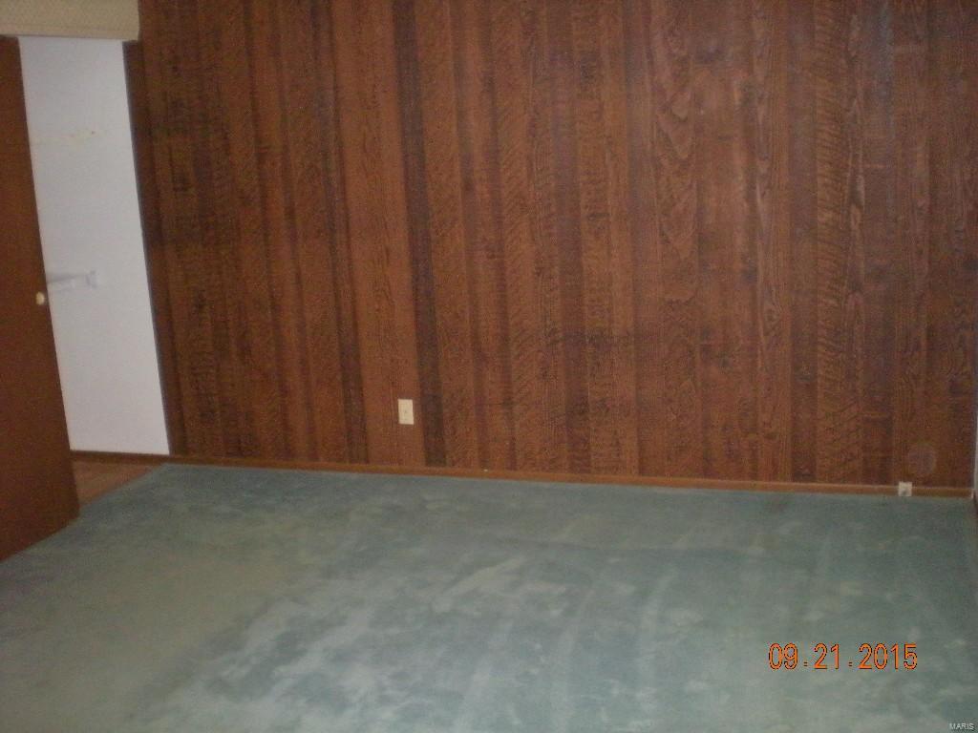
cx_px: 489
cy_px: 366
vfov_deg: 37.7
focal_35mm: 38
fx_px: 1074
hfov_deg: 49.0
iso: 800
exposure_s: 1/60
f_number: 3.1
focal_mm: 6.3
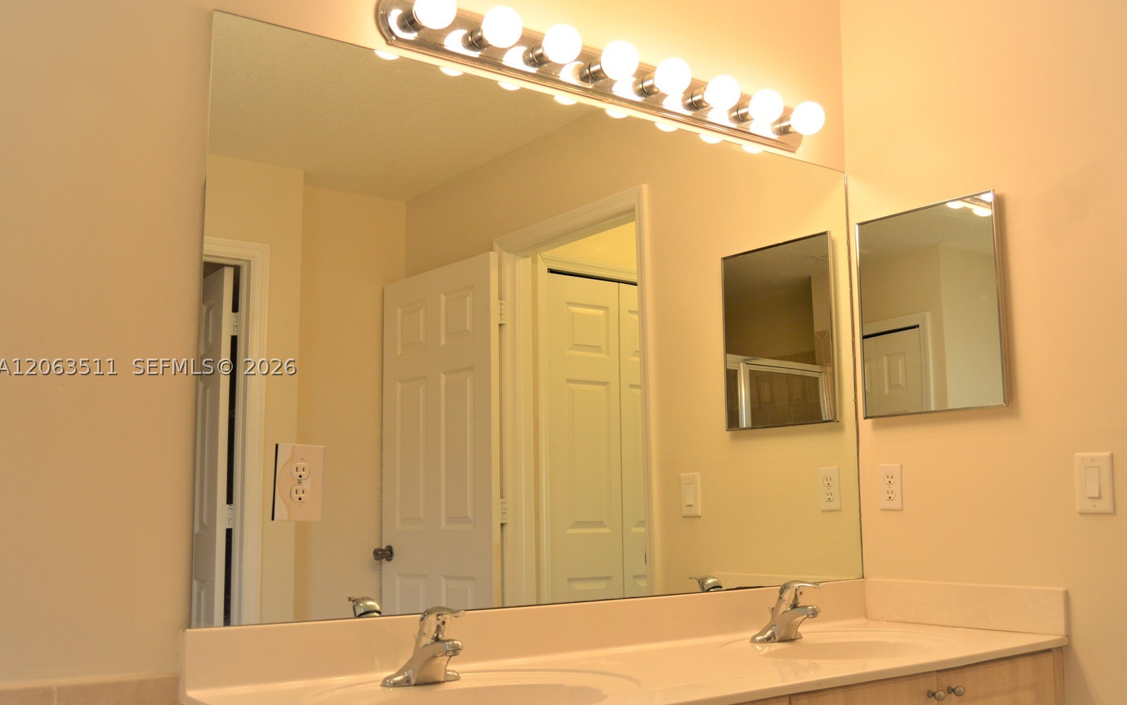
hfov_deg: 54.6
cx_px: 560
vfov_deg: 35.8
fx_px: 1091
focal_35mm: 36
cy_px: 366
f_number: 5
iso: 400
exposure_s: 1/100
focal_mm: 23
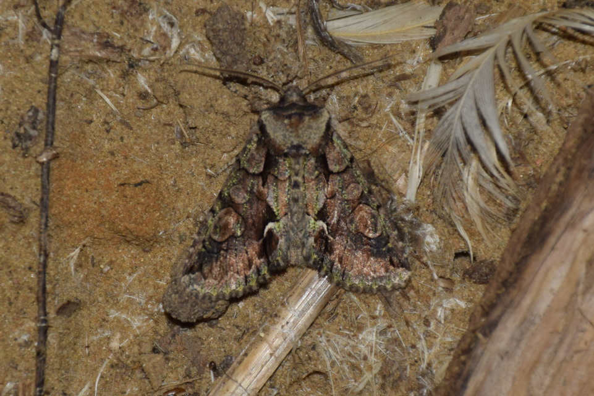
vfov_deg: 6.5
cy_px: 198
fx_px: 3464
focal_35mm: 210
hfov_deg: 9.8
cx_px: 297
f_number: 5.6
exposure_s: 1/60
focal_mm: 140
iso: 320
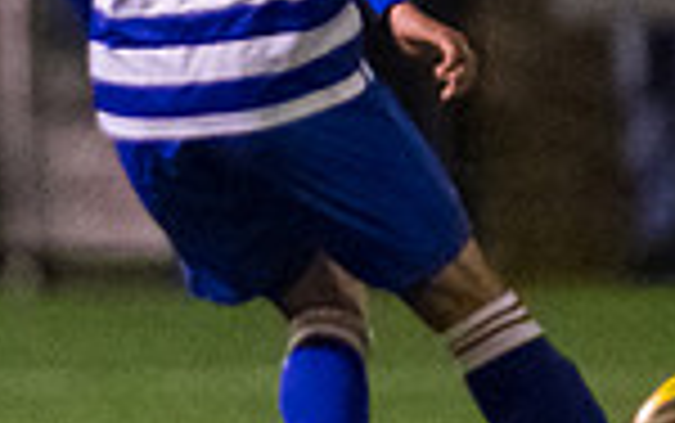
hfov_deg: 0.9
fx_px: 45159
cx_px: 65
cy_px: -22
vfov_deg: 0.5
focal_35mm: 2453
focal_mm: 300
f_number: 2.8
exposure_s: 1/1000
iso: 8000
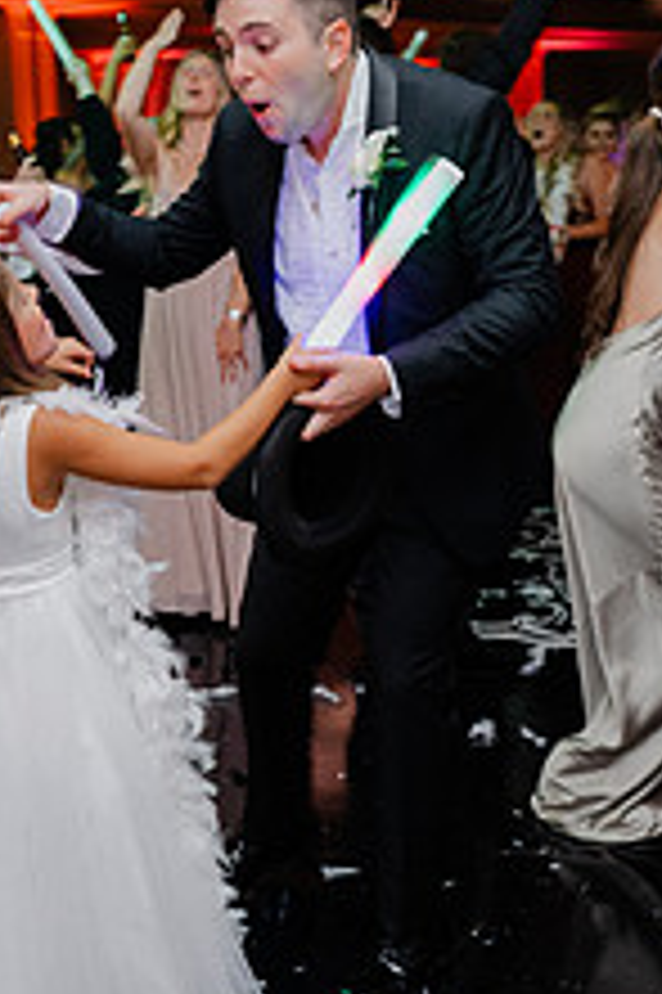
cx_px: 239
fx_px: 1436
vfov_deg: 38.2
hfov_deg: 25.9
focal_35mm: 52
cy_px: 481
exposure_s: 1/50
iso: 2000
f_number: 3.2
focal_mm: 25.5
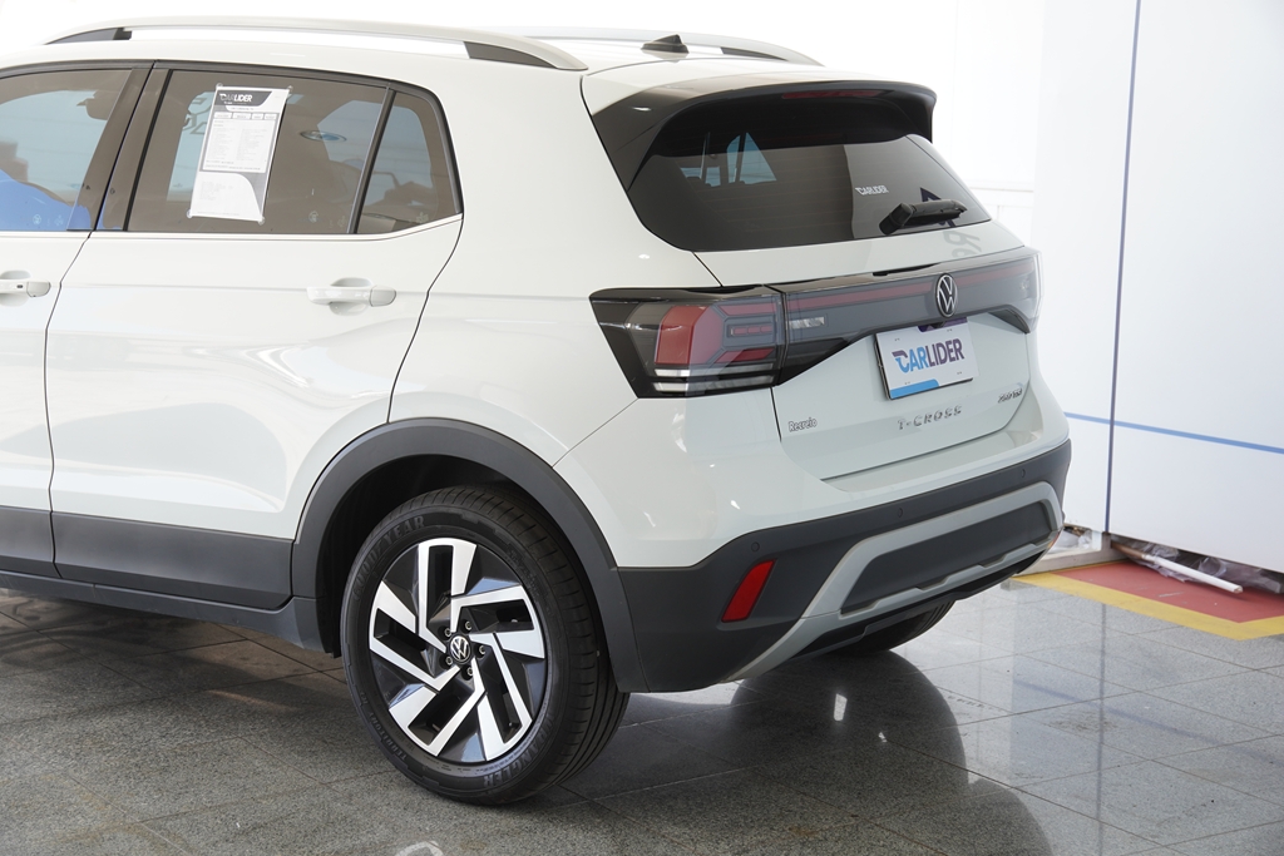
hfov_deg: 31.2
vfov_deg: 21.1
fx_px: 2301
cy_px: 428
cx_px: 642
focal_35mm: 64
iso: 125
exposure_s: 1/100
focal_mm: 43
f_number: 3.2
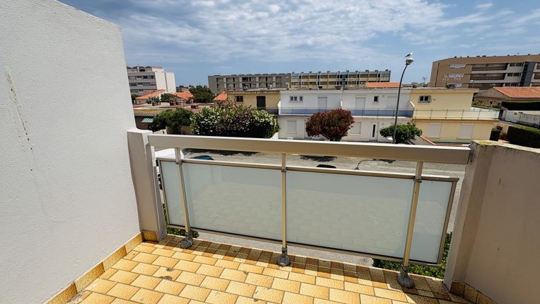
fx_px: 229
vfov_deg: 67.0
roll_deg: +0.9
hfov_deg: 99.4
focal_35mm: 16
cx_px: 277
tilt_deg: -15.5
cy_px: 145
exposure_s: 1/3906
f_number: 2.2
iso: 50
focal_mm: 2.22
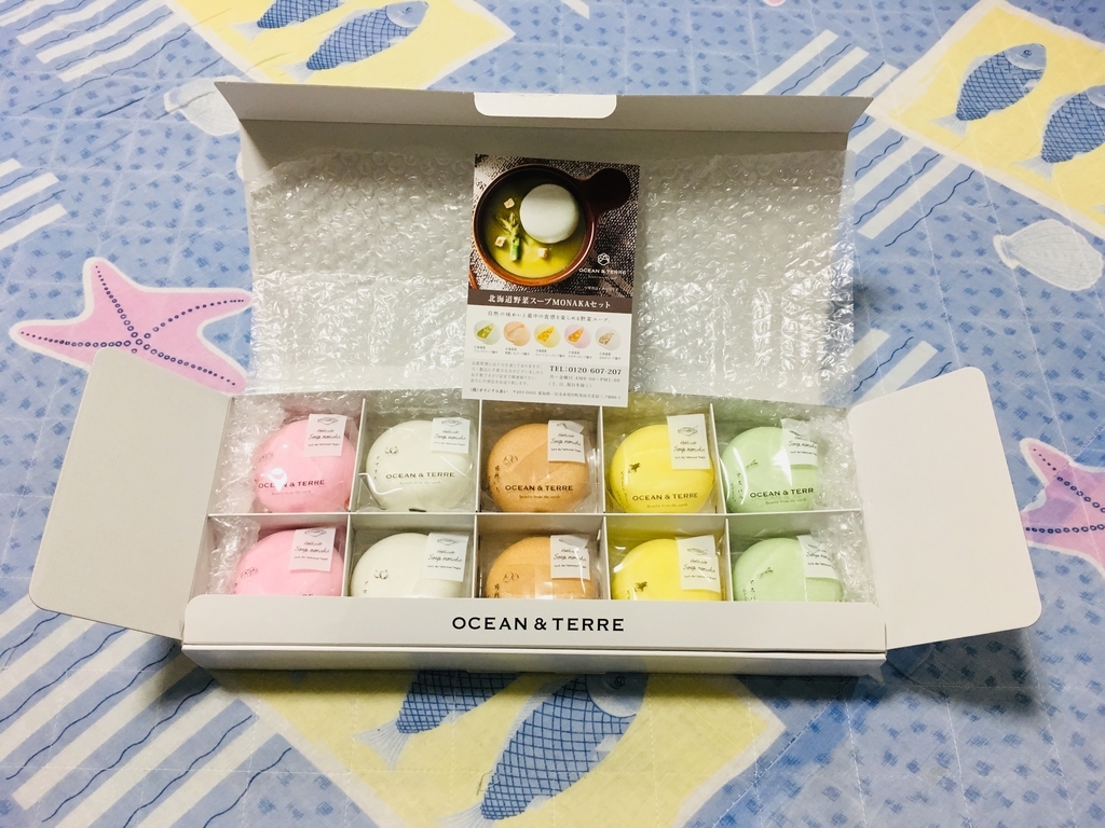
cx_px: 552
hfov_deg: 61.7
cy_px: 414
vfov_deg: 48.2
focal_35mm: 29
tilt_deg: -60.3
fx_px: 926
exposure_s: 1/30
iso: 80
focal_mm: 4.15
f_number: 2.2
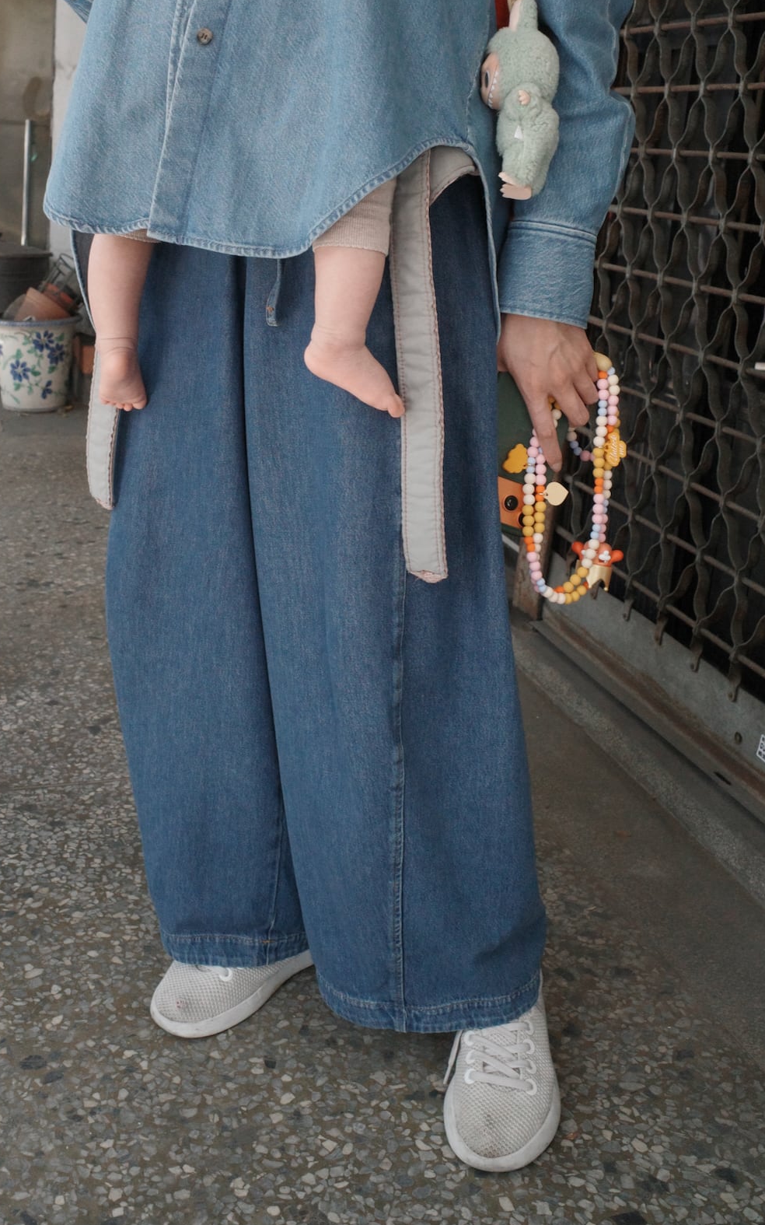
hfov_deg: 43.1
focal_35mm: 29
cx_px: 354
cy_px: 619
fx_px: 968
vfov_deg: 64.6
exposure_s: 1/320
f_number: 4.5
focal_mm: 18.3
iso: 1600
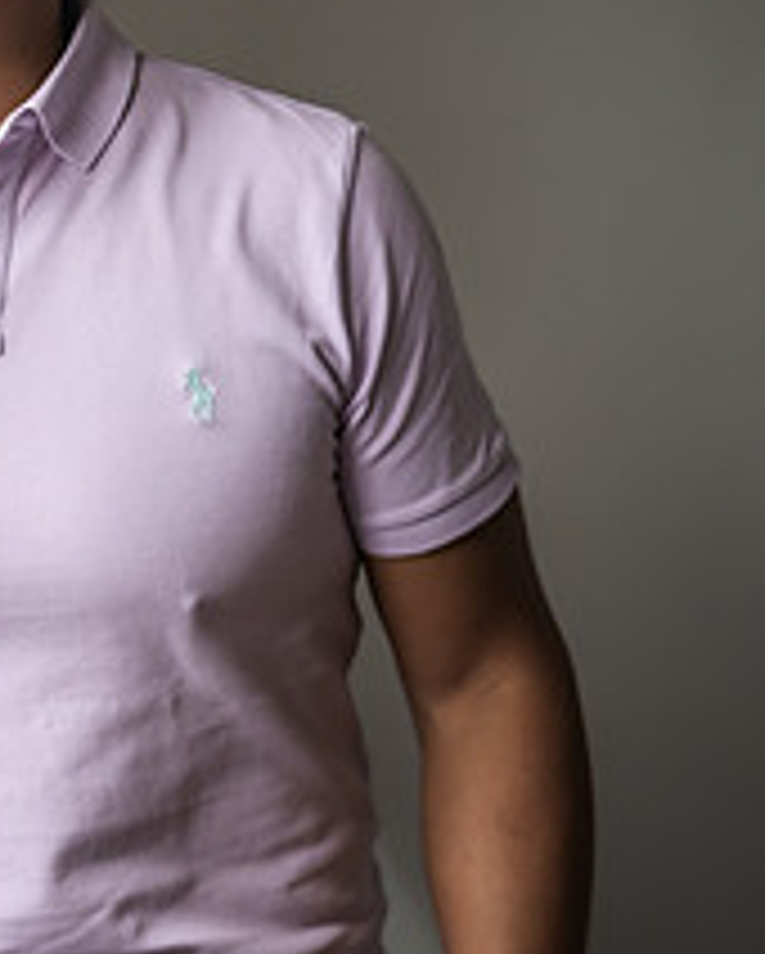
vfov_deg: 19.8
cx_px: -178
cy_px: 242
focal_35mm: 96
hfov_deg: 15.4
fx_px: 2713
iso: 280
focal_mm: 35
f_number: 2
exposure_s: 1/2000
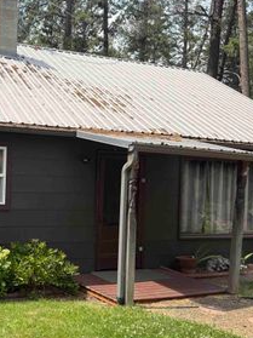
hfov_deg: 32.0
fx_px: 419
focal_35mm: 43
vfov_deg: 43.7
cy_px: 194
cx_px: 28
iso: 80
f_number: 1.78
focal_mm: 6.76
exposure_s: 1/3145
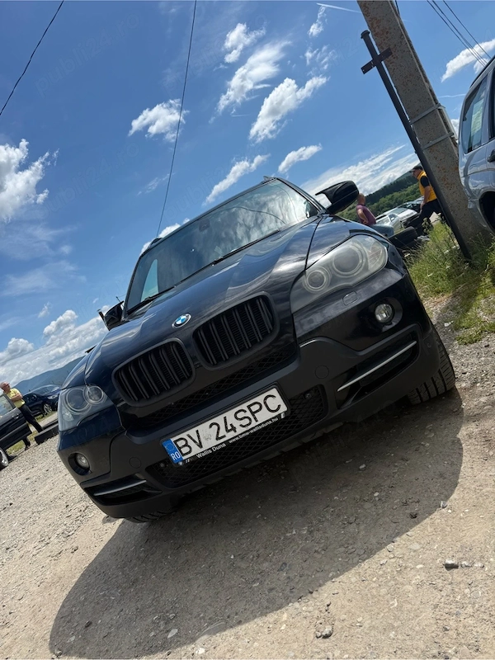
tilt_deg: -3.6
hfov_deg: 56.8
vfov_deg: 71.6
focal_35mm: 24
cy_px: 330
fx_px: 458
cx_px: 248
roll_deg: +27.3
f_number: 1.78
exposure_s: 1/6173
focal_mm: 6.76
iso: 80
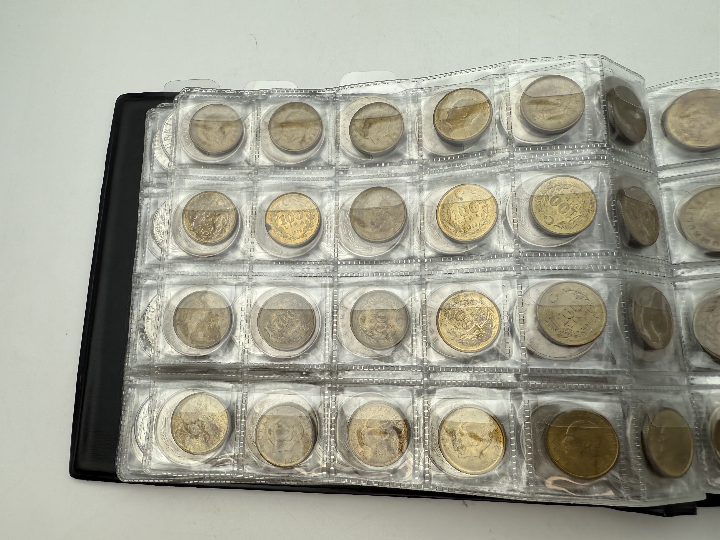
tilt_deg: -76.3
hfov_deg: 71.6
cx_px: 360
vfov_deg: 56.8
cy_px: 270
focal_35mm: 24
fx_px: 499
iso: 40
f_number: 2.2
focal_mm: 2.22
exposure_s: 1/274
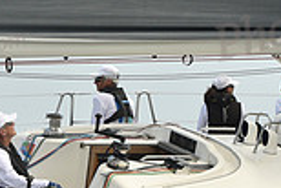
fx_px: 3086
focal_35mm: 395
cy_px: 134
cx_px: 122
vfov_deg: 3.5
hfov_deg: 5.2
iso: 250
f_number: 8
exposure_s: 1/800
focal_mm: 105
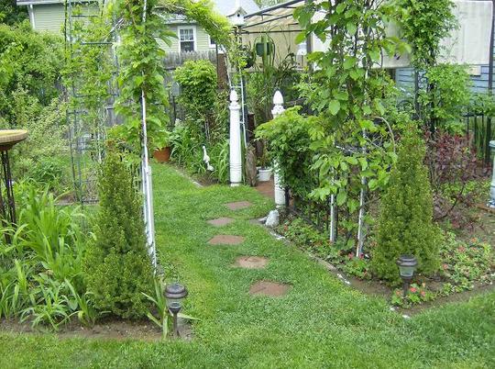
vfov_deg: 39.5
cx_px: 248
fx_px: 513
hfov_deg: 51.5
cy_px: 184
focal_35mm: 36
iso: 100
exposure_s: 1/114
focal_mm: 6
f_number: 2.8
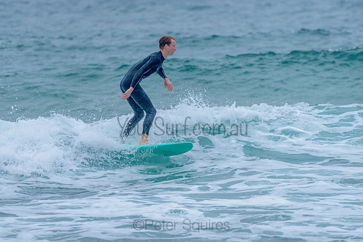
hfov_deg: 3.3
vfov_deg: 2.2
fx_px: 6331
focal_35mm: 628
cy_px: 133
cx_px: 144
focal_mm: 500
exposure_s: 1/2000
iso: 800
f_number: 5.6
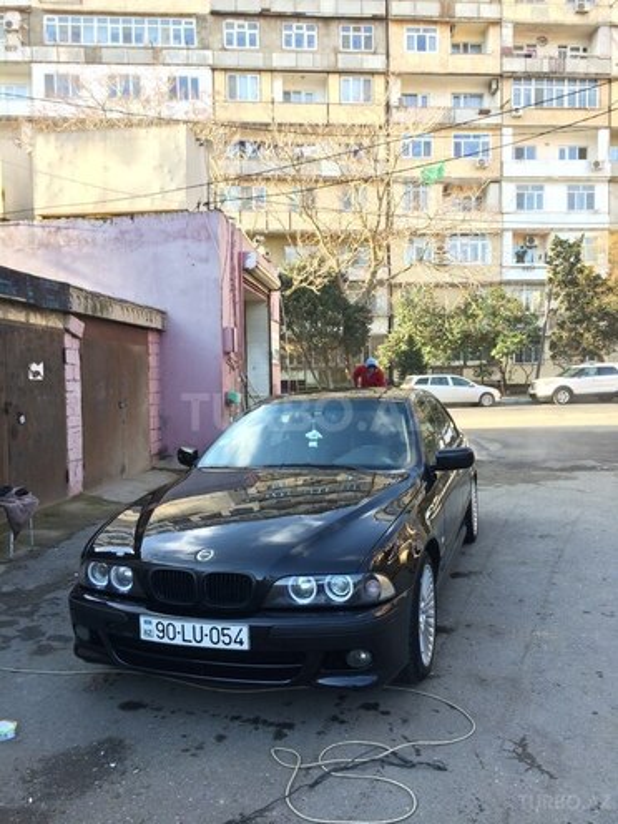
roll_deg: +1.1
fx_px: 690
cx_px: 309
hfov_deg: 48.2
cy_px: 412
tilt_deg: -4.2
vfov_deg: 61.7
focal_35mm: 29
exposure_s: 1/116
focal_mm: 4.15
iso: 32
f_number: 2.2
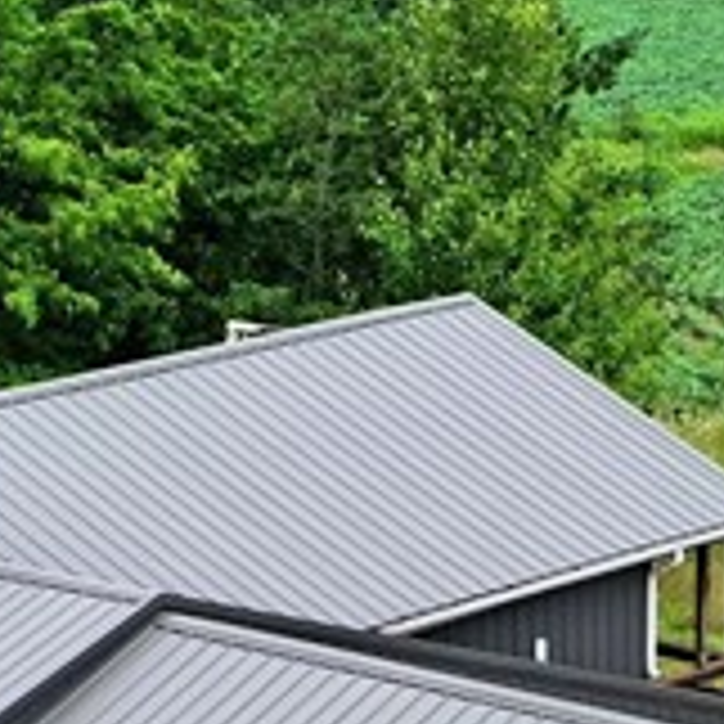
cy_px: 1309
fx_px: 3810
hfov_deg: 10.9
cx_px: 360
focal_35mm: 161
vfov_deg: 10.2
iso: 100
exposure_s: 1/200
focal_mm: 10.26
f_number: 4.5
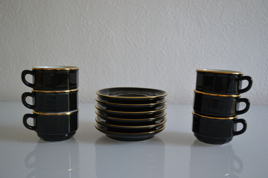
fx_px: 268
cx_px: 134
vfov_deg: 36.9
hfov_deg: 53.1
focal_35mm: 36
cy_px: 89
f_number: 4
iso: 400
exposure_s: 1/30
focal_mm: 24
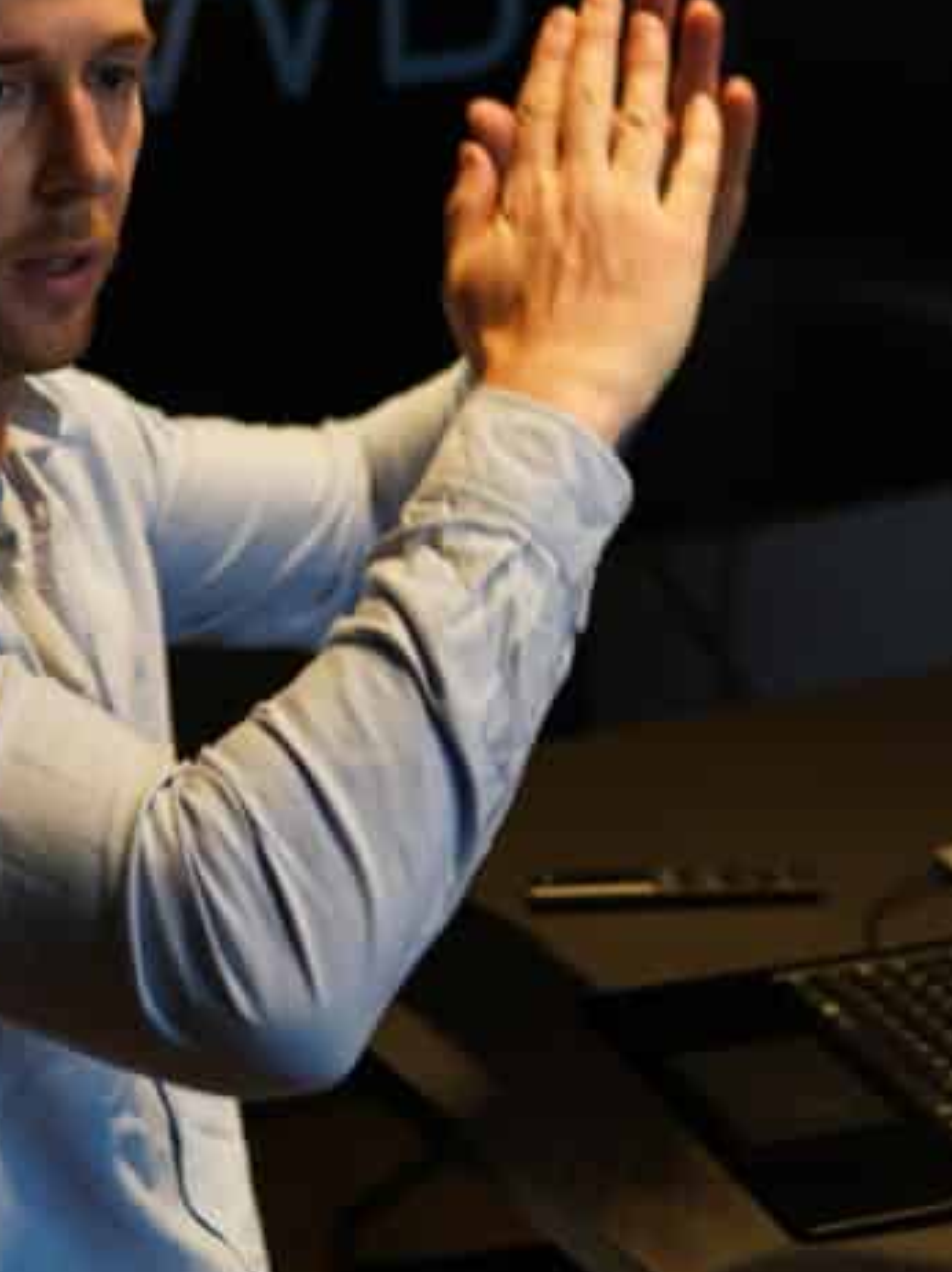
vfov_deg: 20.4
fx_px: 3523
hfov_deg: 15.4
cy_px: 384
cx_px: 311
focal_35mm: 96
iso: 200
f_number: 2
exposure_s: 1/125
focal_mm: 30
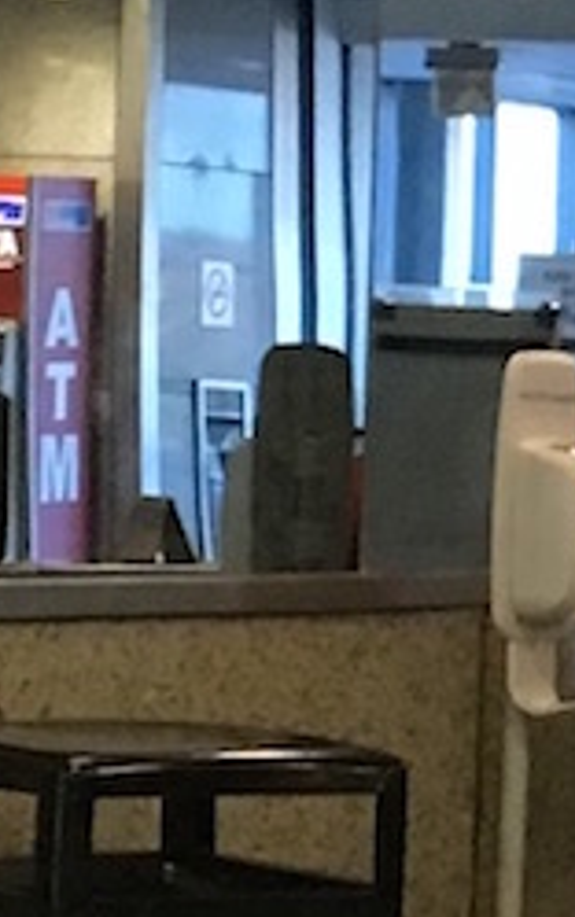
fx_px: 6132
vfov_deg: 8.6
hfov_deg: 5.3
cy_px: 398
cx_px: 1006
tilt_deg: -0.9
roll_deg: -2.4
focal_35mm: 245
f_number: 2.2
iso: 200
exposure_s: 1/20
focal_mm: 4.15
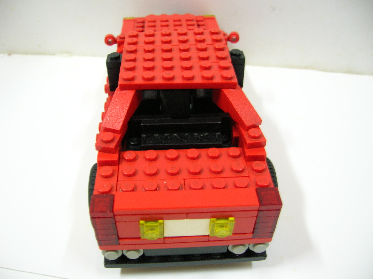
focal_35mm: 34
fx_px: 366
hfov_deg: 54.0
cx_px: 186
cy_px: 140
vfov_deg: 41.7
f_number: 2.9
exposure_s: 1/2.2
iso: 100
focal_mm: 5.7
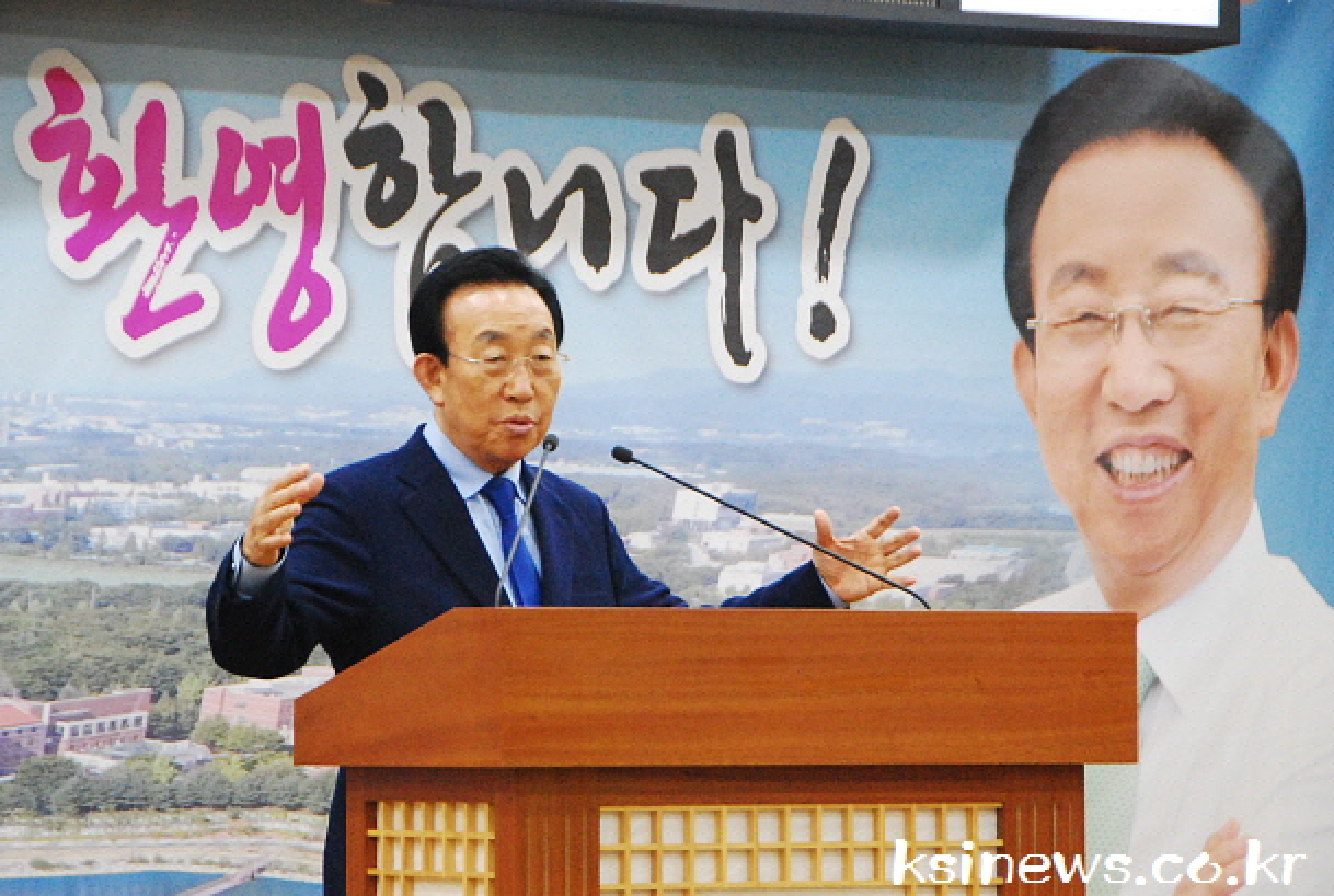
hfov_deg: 10.7
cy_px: 469
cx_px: 659
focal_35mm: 192
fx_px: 7130
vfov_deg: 7.2
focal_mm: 120
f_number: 7.1
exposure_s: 1/100
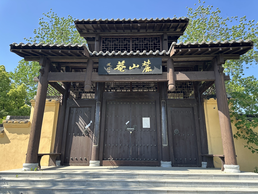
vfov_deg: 56.8
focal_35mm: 24
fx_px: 179
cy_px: 97
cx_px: 129
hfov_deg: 71.6
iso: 80
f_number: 1.78
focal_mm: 6.86
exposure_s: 1/894
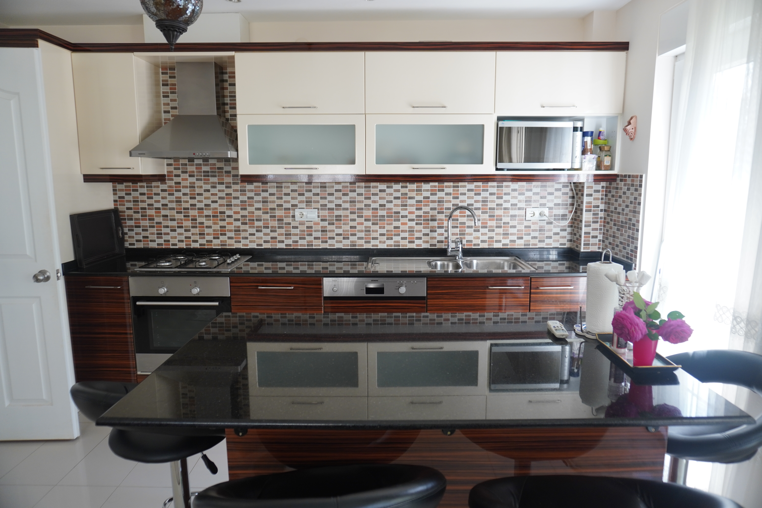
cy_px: 254
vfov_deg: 53.1
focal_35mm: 24
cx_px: 381
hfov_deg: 73.7
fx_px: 508
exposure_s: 1/60
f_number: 4
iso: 250
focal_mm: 16
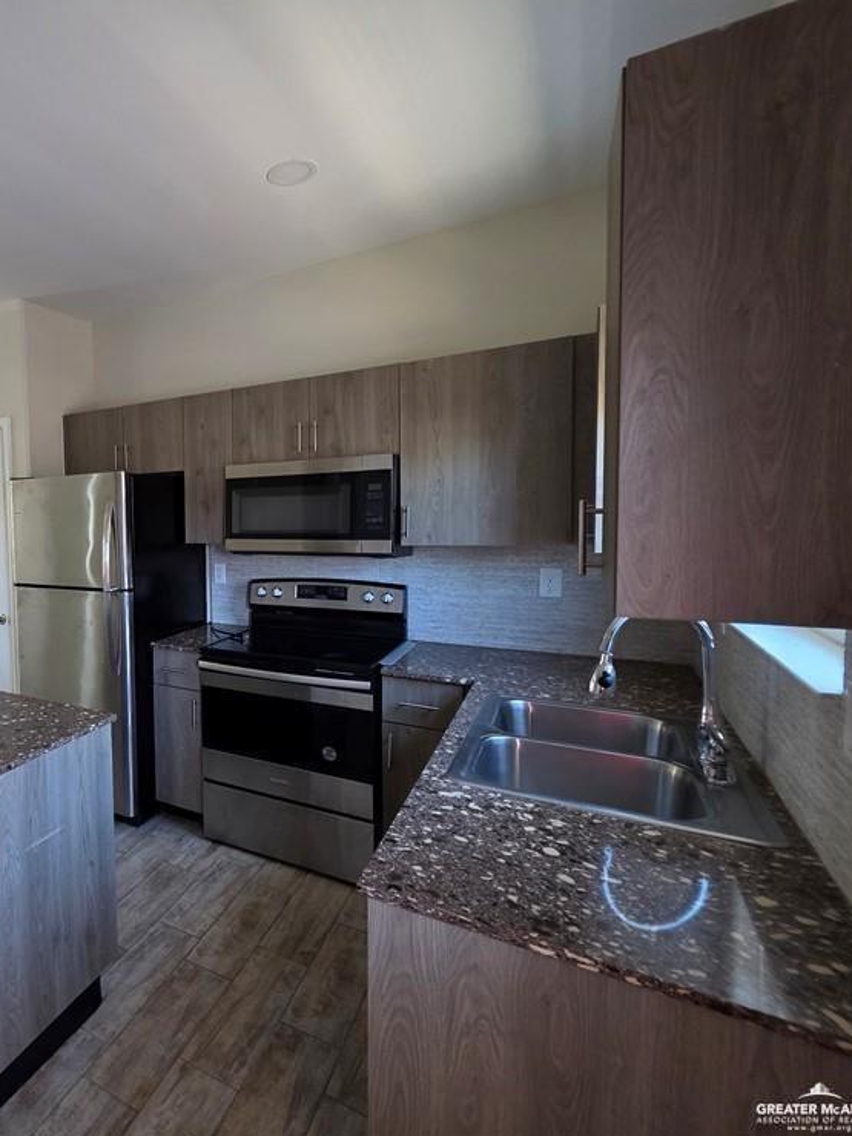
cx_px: 111
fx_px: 591
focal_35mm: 18
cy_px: 553
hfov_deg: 62.1
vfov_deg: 87.7
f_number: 1.9
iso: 250
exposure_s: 1/60
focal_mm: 2.2
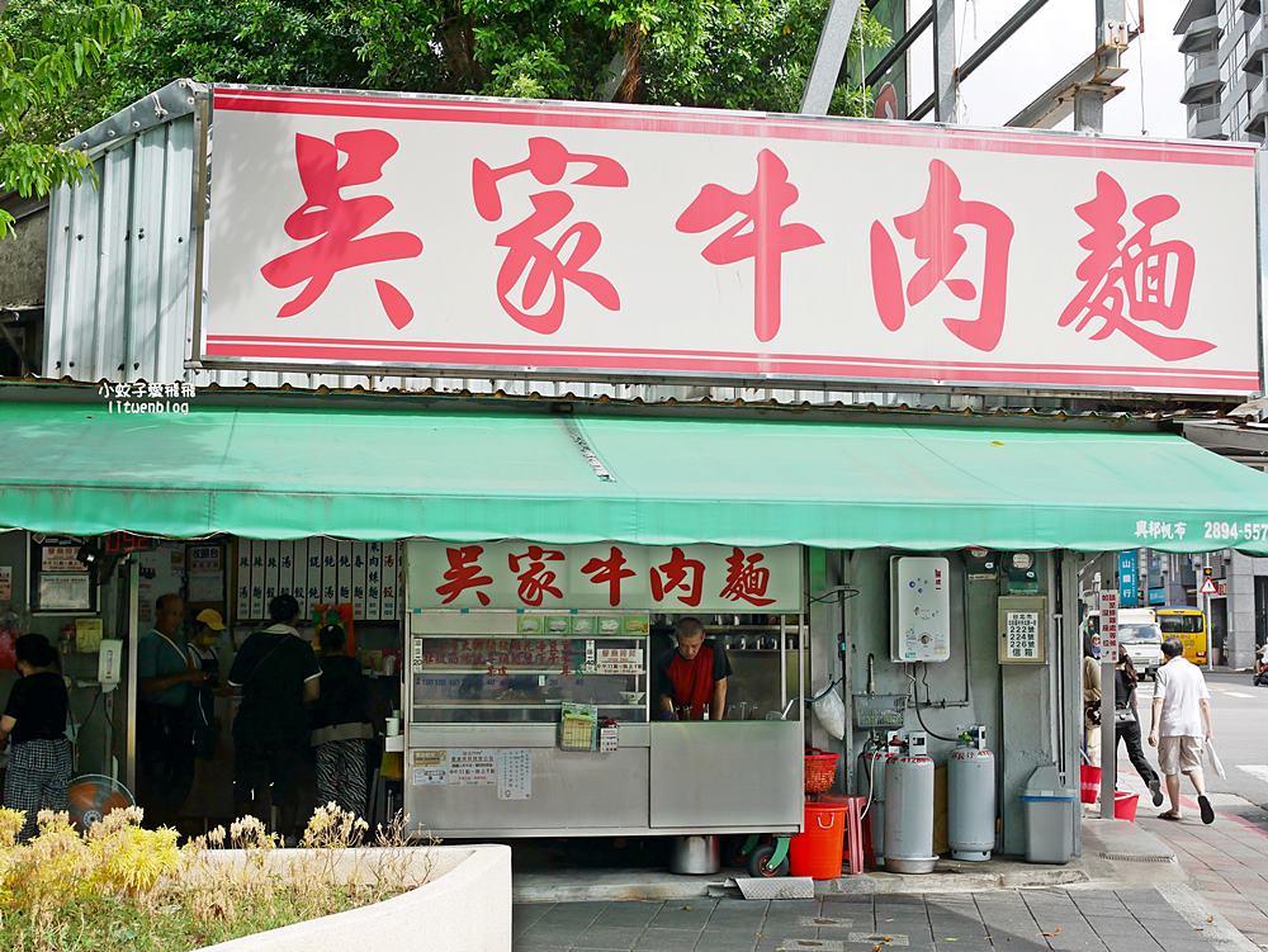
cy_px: 476
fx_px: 1832
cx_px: 634
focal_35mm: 50
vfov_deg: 29.1
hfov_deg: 38.2
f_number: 3.5
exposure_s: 1/1300
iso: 200
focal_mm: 25
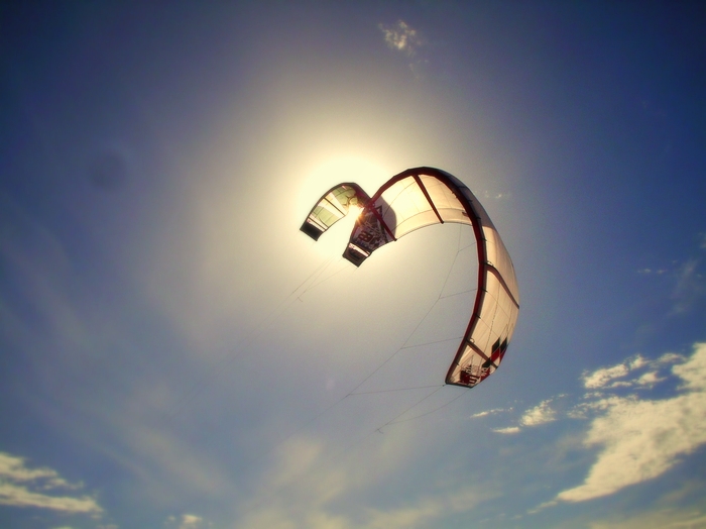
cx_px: 353
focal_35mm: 37
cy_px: 264
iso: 50
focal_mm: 5.7
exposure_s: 1/1600
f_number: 6.9
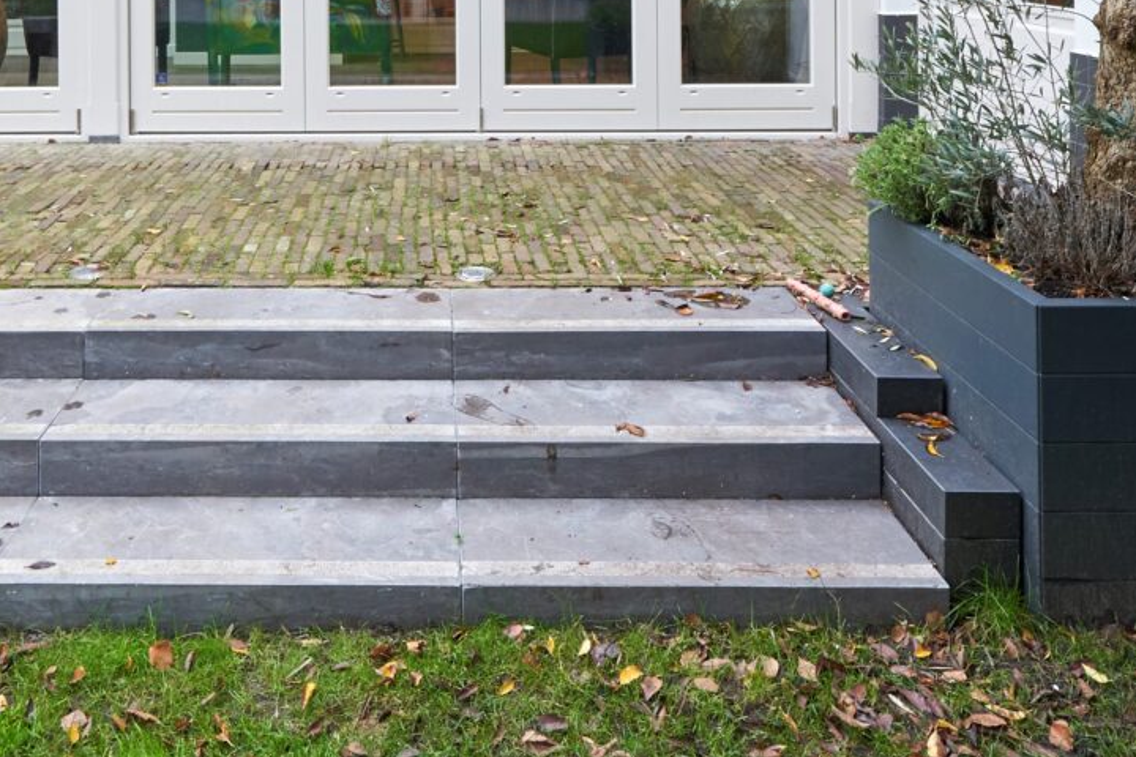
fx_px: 947
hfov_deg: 57.5
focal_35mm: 30
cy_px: -156
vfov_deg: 34.6
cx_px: 232
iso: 100
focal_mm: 12
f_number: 8
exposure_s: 1/2.5
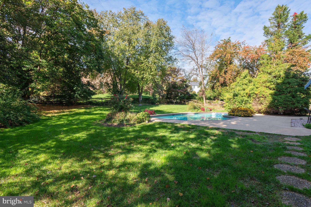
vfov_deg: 70.4
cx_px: 156
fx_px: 147
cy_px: 104
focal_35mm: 17
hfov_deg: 93.3
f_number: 8
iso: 200
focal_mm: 17
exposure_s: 1/250
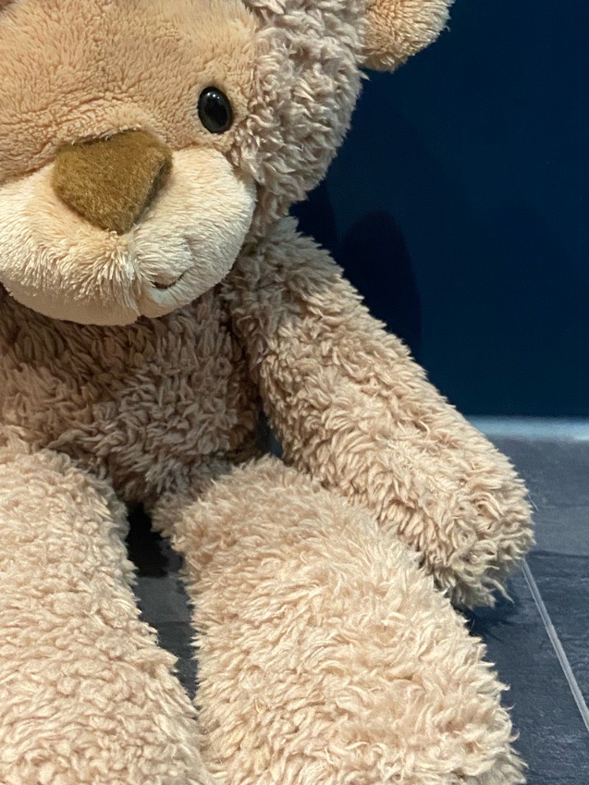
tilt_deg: -28.5
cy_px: 415
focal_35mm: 49
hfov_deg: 29.4
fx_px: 1111
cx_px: 181
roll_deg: -1.1
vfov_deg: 38.9
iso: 640
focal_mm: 4.25
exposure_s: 1/33
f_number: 1.8
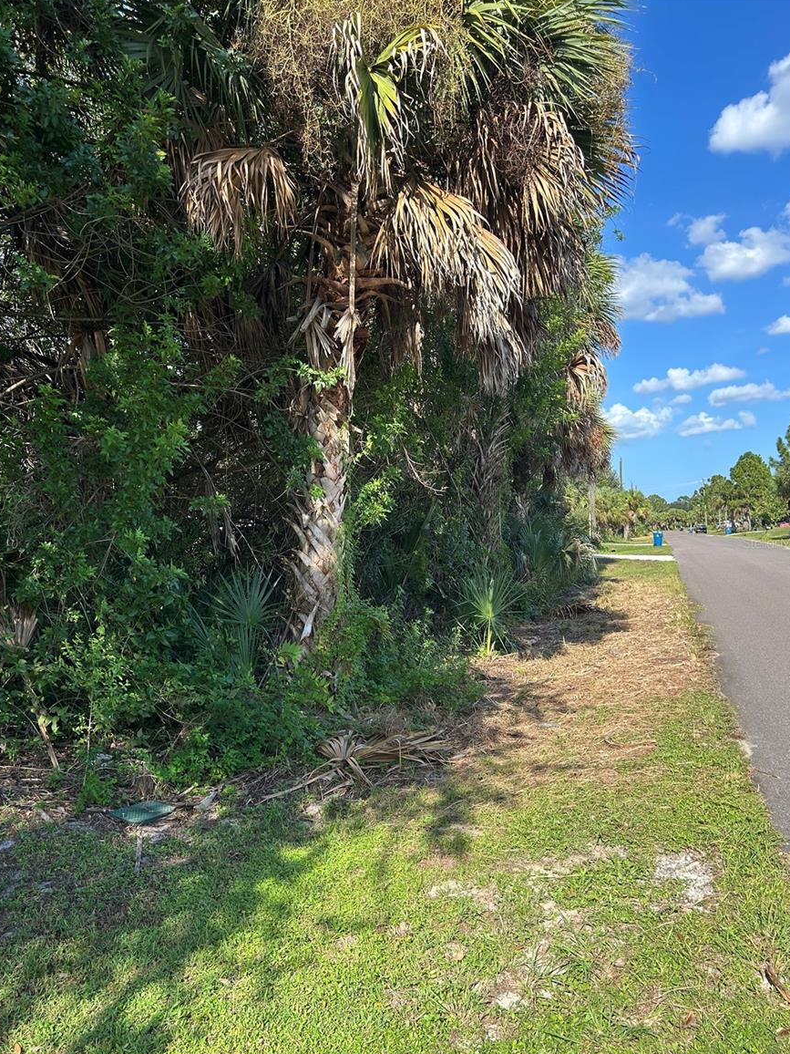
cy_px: 542
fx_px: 822
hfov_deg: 51.4
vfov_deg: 65.3
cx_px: 397
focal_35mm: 27
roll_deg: +1.5
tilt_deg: -0.8
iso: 50
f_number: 1.5
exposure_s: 1/1361
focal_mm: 5.7
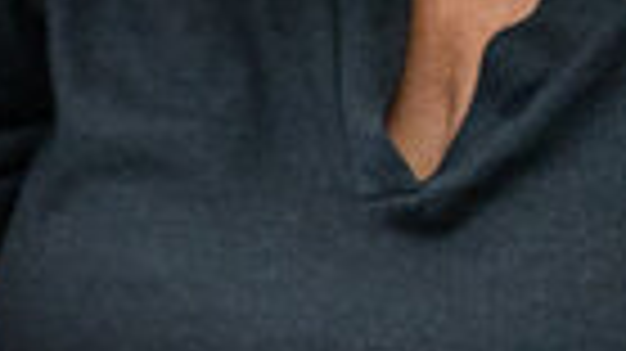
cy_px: 511
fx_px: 4993
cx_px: -171
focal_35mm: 301
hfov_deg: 7.1
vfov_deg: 4.0
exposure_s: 1/1250
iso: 5000
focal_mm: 50
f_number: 1.8
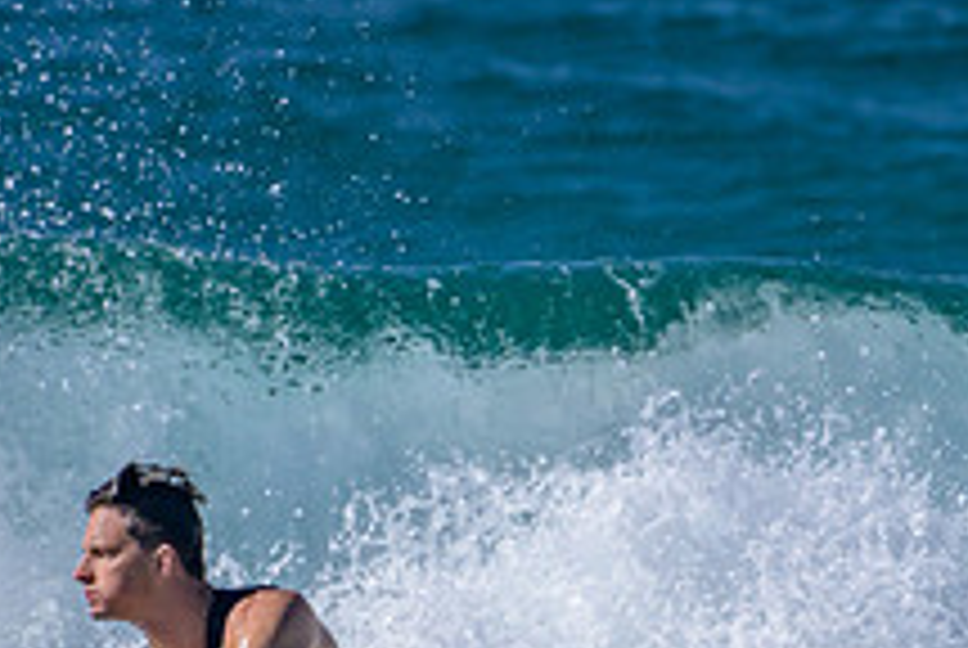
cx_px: 117
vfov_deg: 0.5
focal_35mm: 2693
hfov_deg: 0.8
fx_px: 72510
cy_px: 700
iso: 720
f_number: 11
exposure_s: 1/2000
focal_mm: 1000
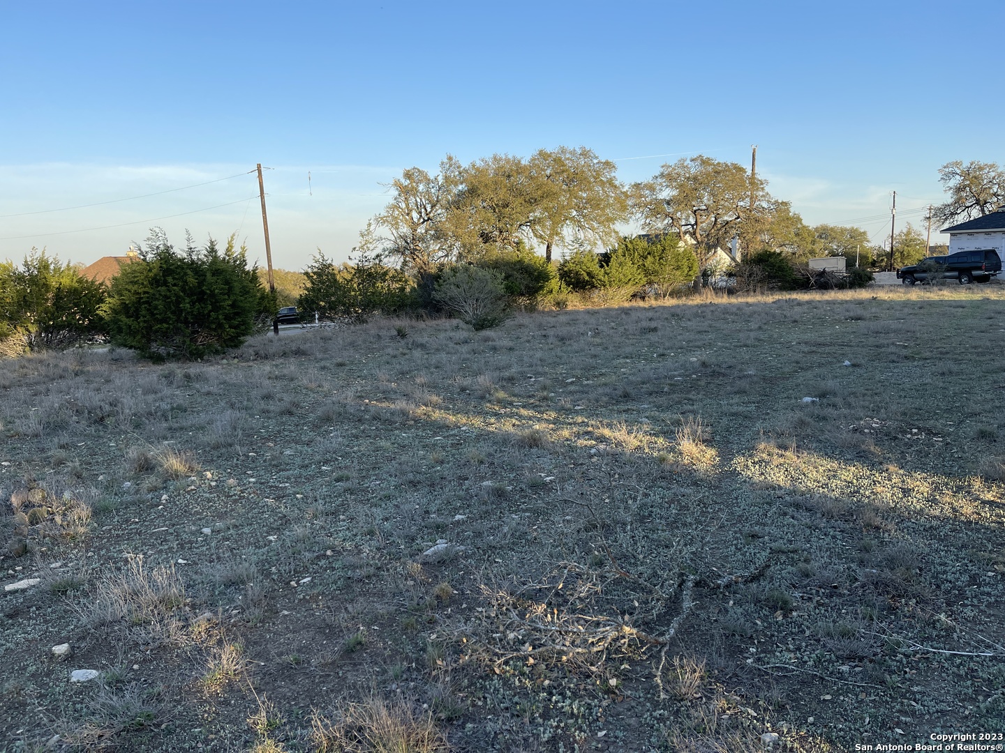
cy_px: 376
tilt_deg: -9.4
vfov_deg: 53.1
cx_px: 502
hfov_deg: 67.3
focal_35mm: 26
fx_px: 755
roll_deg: +2.1
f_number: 1.6
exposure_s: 1/1038
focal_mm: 5.1
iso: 32
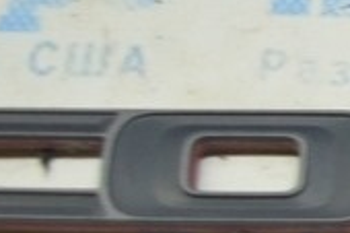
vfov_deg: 6.3
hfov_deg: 8.9
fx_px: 2108
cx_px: 714
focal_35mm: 217
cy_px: 139
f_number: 4
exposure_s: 1/40
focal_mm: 24
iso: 400
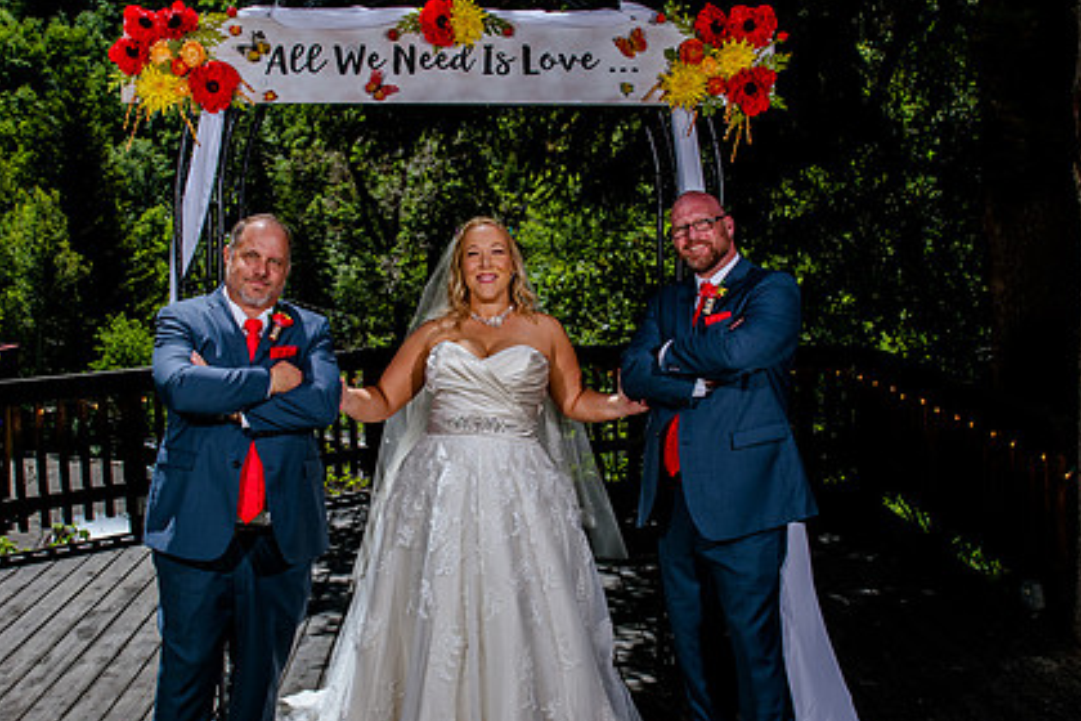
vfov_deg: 29.9
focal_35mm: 45
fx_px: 1351
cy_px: 365
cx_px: 481
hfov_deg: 43.5
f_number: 8
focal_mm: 27
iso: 160
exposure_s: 1/400
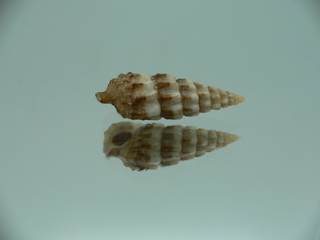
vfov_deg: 40.7
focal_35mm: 35
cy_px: 120
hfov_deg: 52.6
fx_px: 324
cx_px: 160
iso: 80
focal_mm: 4.6
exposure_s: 1/60
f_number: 2.8
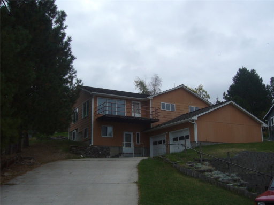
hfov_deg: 52.6
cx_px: 137
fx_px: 277
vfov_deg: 40.7
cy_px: 102
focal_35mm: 35
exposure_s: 1/400
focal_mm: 5.8
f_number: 5.6
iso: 100
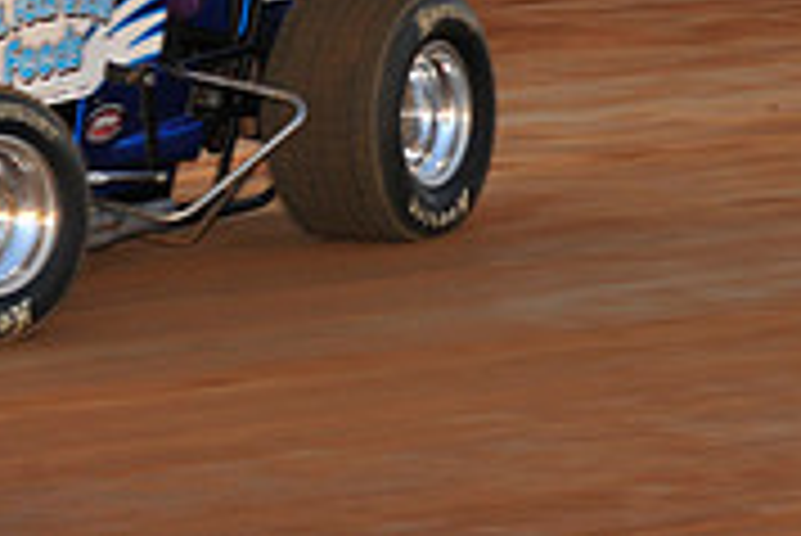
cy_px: -329
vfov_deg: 3.8
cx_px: 1220
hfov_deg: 5.6
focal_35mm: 364
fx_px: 8105
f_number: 7.1
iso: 640
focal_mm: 112
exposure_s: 1/320
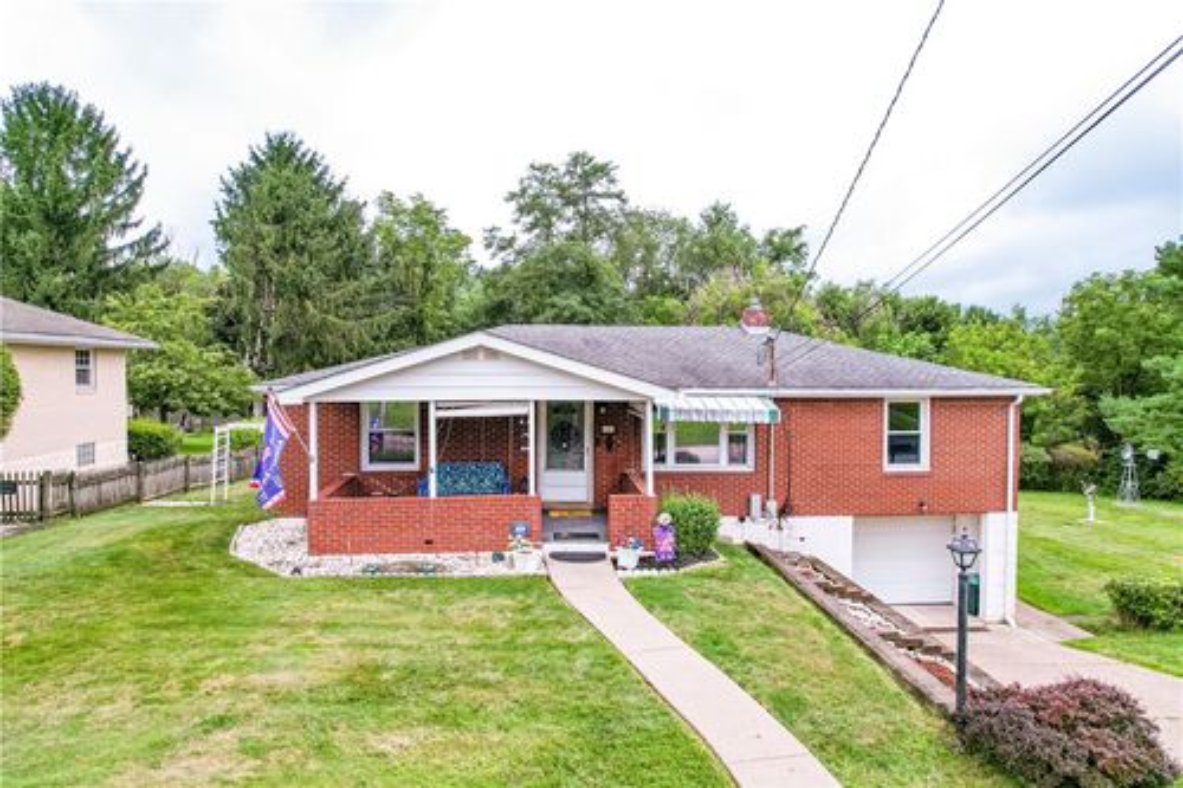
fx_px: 723
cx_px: 592
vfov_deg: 57.2
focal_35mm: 22
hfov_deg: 78.6
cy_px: 394
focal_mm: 8.38
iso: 100
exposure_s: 1/320
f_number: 2.8
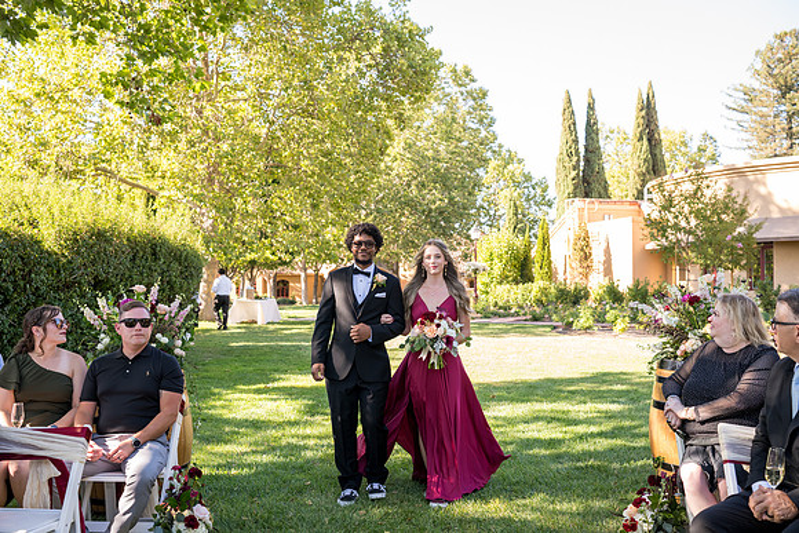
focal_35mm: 36
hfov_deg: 53.1
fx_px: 799
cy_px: 266
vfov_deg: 36.9
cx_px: 400
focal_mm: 36
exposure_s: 1/400
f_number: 4
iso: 640
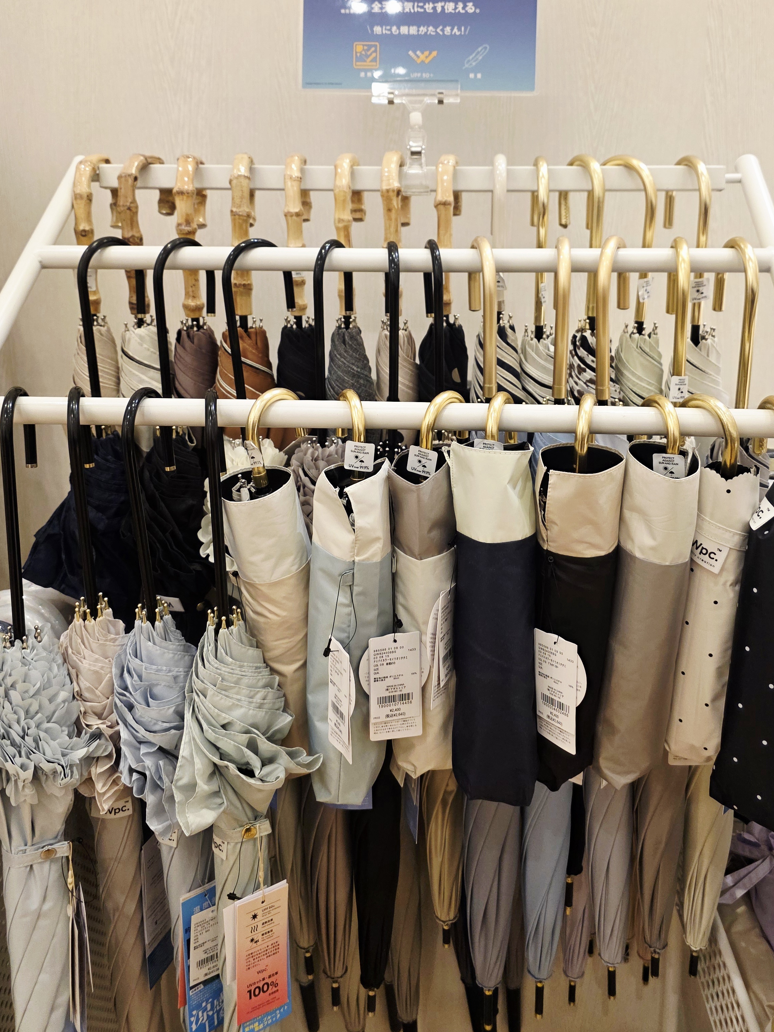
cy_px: 377
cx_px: 423
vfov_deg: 59.1
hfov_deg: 46.7
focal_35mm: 30
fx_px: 894
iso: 200
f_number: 1.7
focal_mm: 6.3
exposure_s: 1/120
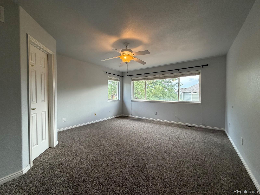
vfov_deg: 85.7
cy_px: 98
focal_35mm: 14
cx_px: 130
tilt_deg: -2.2
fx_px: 105
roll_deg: +0.6
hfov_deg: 102.1
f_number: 2.2
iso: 250
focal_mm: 2.22
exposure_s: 1/120
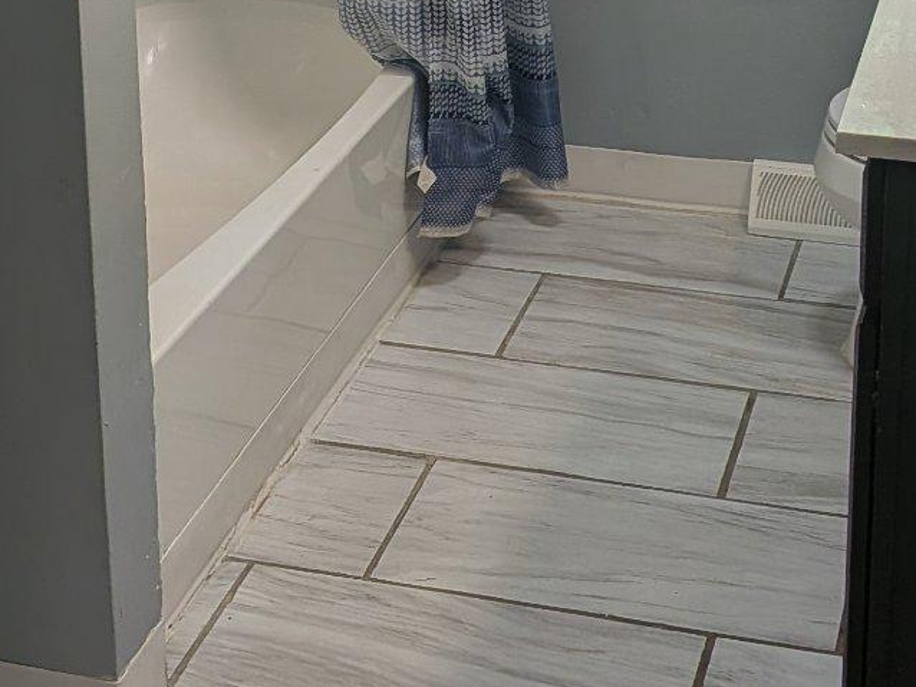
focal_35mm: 77
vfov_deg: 18.3
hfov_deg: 25.3
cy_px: -110
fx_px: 2038
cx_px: 540
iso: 38
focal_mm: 4.53
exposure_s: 1/173
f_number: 1.7
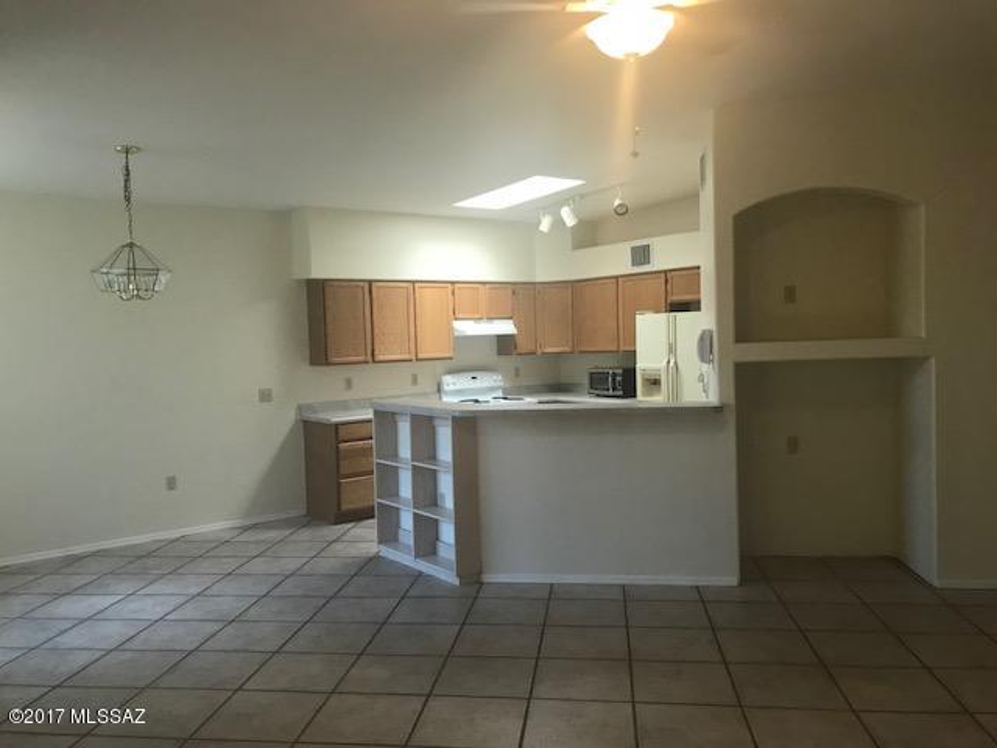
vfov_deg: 49.7
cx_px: 498
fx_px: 806
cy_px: 374
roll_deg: +1.6
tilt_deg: -1.8
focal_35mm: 28
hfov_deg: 63.4
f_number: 1.8
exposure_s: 1/30
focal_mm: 3.99
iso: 20
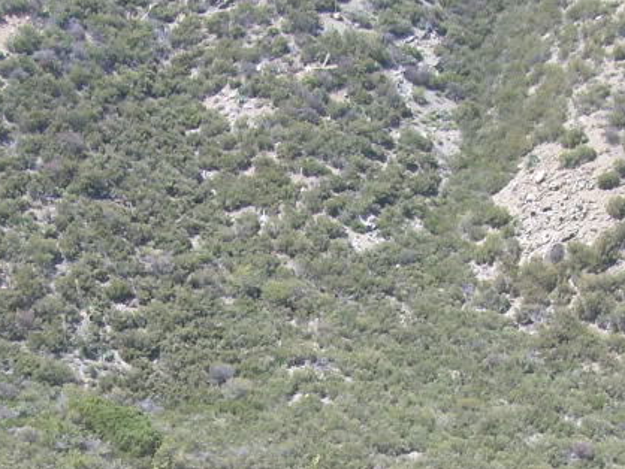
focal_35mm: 93
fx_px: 1680
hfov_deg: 21.1
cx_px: 295
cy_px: 490
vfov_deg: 15.6
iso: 50
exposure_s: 1/136
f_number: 4.6
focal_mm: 6.3
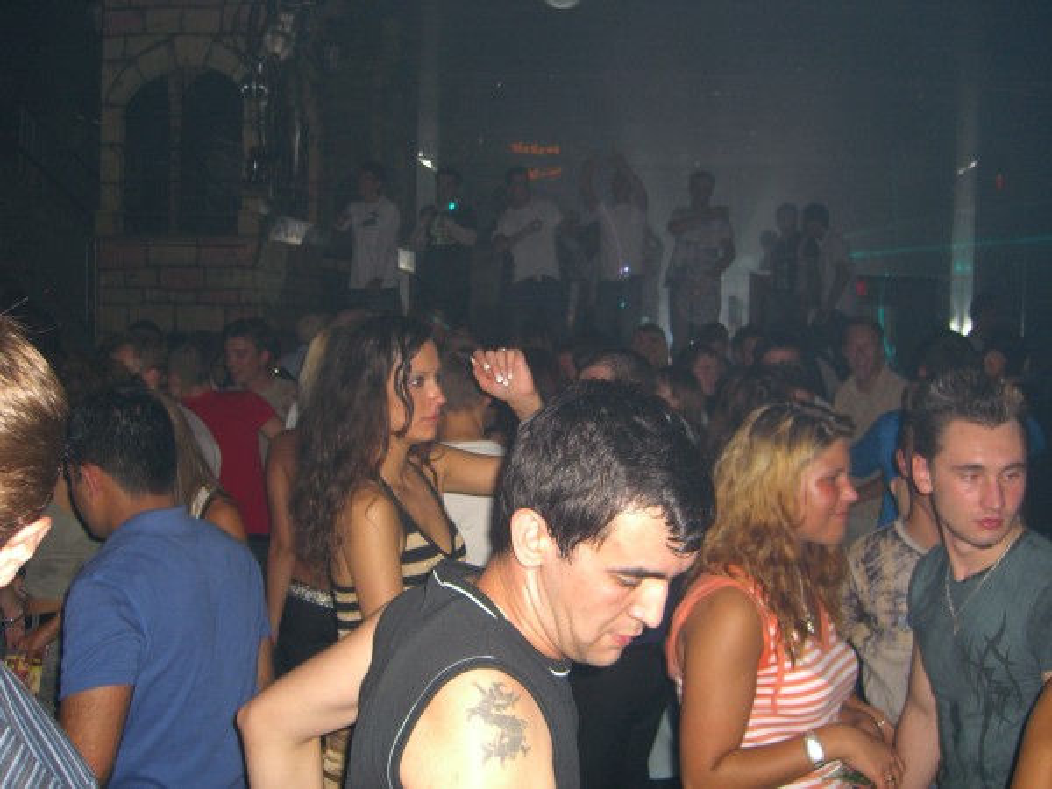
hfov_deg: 49.0
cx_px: 526
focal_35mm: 38
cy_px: 394
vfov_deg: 37.7
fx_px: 1155
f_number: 2.8
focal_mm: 7.9
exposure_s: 1/60
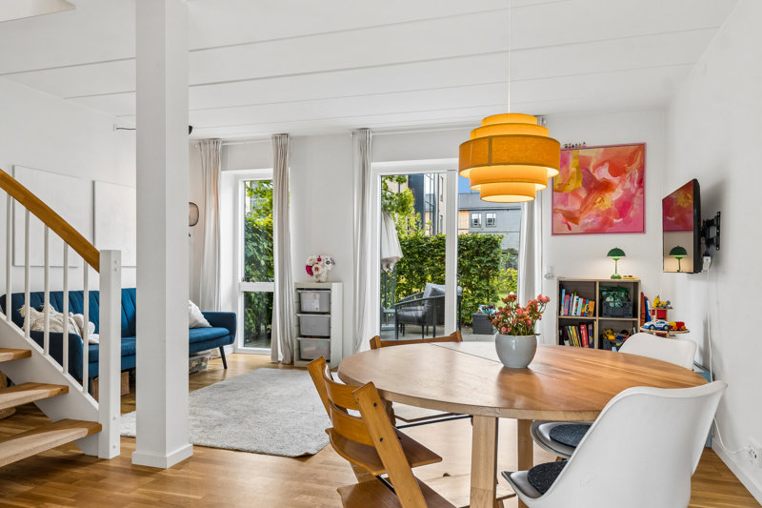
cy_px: 254
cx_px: 381
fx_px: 555
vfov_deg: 49.1
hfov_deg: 68.9
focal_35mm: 26
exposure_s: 1/6
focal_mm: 17.5
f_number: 8
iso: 200
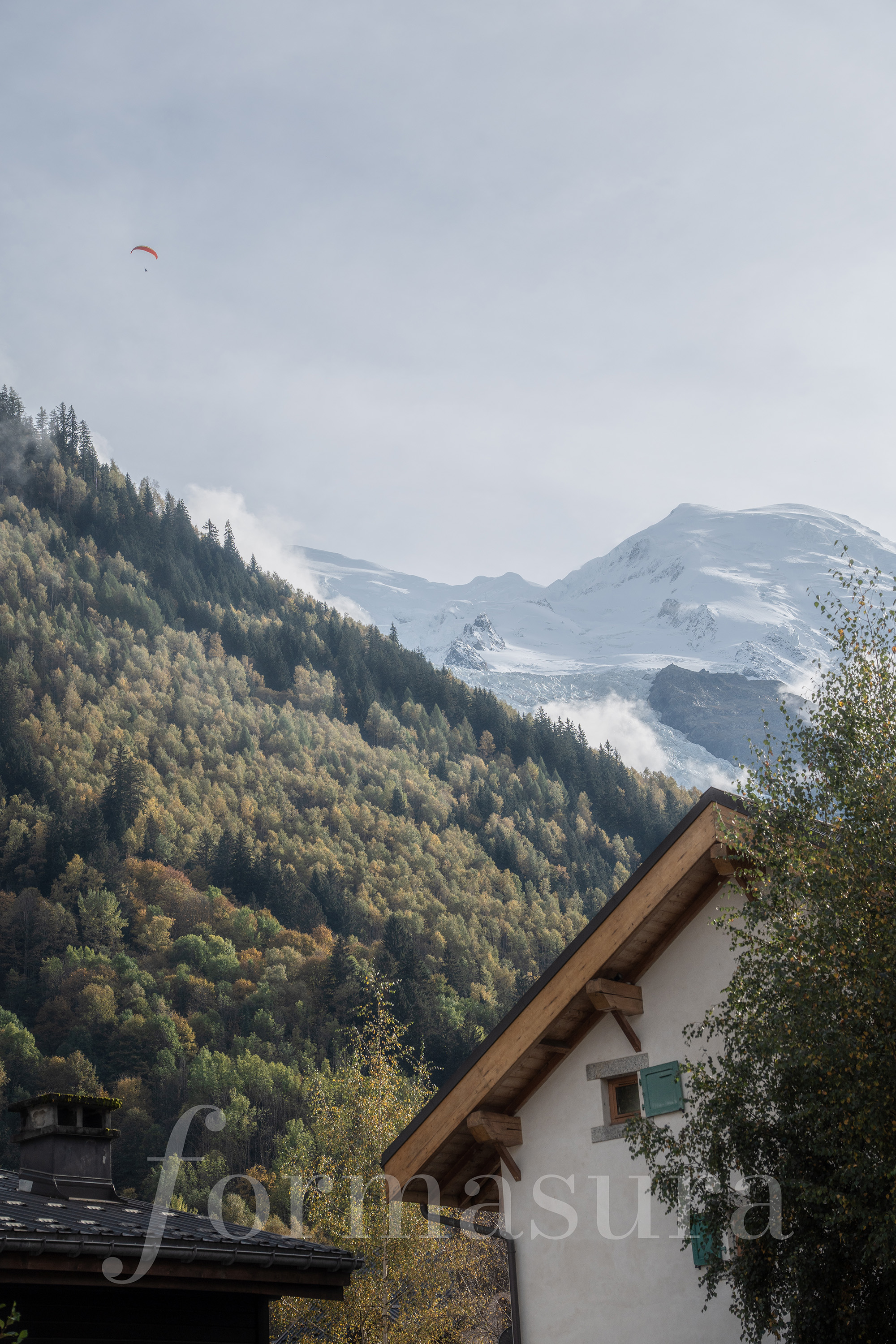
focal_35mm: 78
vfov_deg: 26.1
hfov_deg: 17.6
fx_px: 2901
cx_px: 448
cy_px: 672
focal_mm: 77.7
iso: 80
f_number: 5.6
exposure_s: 1/3200
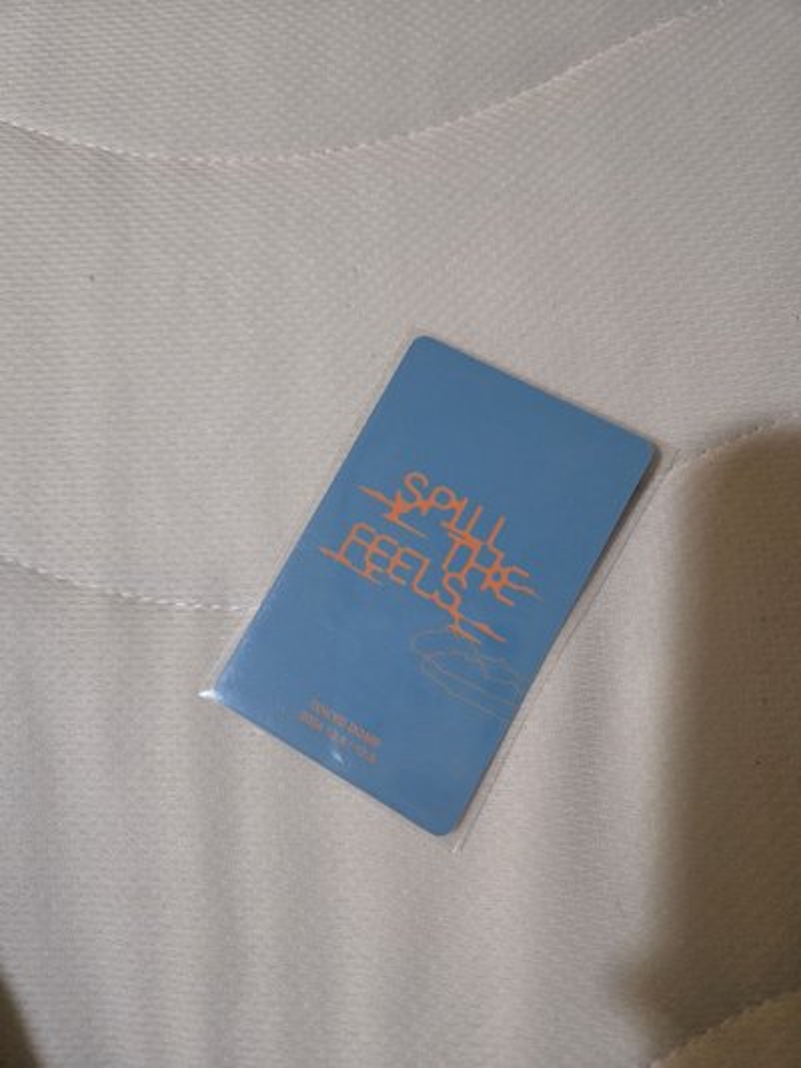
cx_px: 400
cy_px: 534
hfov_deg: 58.9
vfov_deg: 73.9
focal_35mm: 23
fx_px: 709
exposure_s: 1/60
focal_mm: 5.4
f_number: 1.8
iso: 800
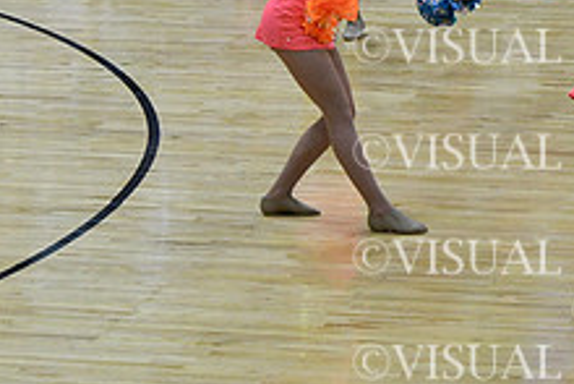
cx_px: 731
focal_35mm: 277
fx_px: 4419
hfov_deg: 7.4
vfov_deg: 5.0
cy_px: -7
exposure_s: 1/500
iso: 4000
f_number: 4
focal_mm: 70
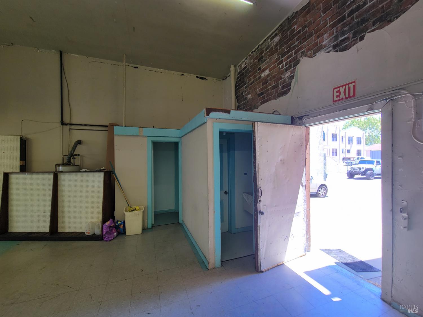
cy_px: 158
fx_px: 159
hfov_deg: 106.2
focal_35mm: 13
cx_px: 212
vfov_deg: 89.9
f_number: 2.2
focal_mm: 2.2
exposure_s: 1/60
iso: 64
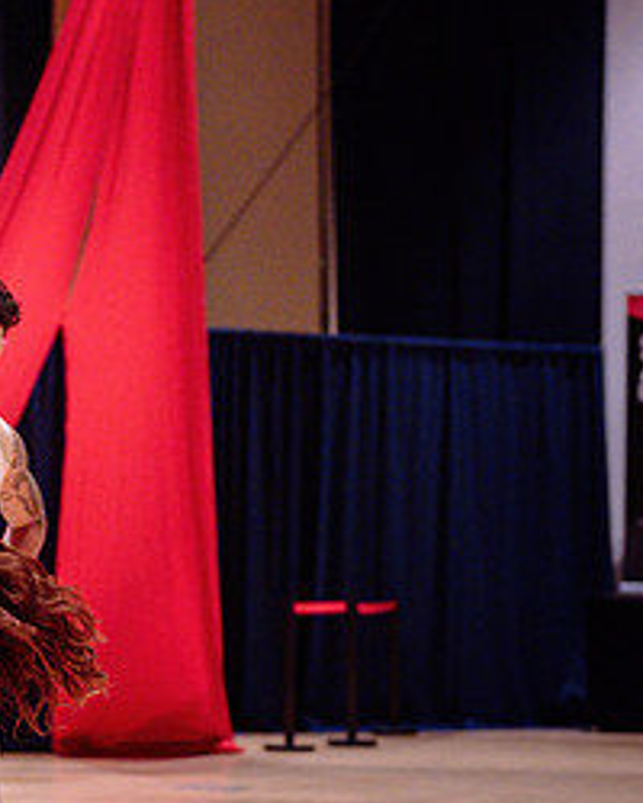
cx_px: 93
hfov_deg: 11.0
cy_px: 552
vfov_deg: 13.7
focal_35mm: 140
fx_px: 3330
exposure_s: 1/320
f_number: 1.4
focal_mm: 50
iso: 1600
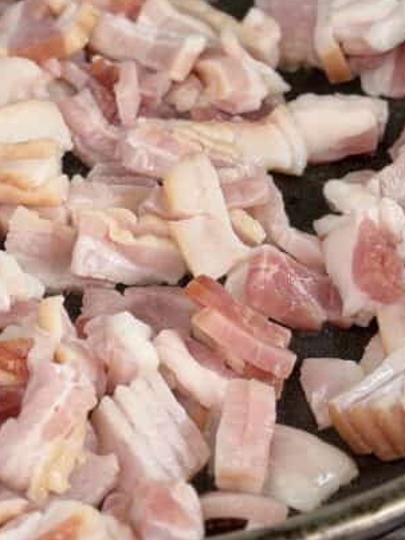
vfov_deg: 16.1
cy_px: 145
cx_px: 7
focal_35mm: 122
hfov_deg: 12.0
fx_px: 1904
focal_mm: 6.76
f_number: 1.78
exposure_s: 1/1264
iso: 64
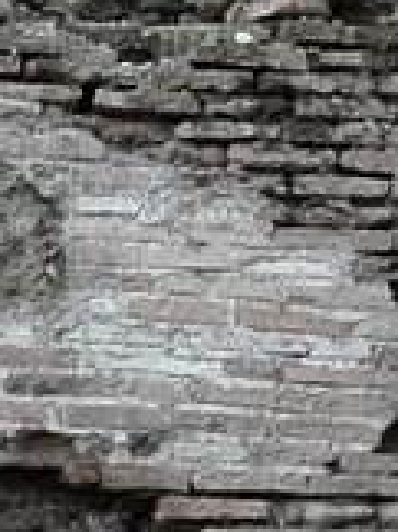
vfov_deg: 9.1
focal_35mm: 214
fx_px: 3289
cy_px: 732
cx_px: -734
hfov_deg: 6.4
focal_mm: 24
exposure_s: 1/50
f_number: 9
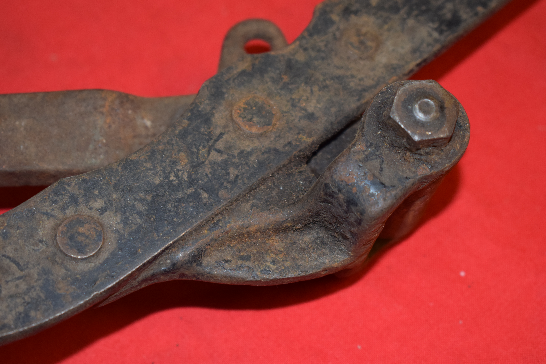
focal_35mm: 82
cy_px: 182
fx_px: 1251
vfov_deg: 16.6
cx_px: 273
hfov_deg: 24.6
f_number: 5.6
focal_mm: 55
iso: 640
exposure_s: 1/60
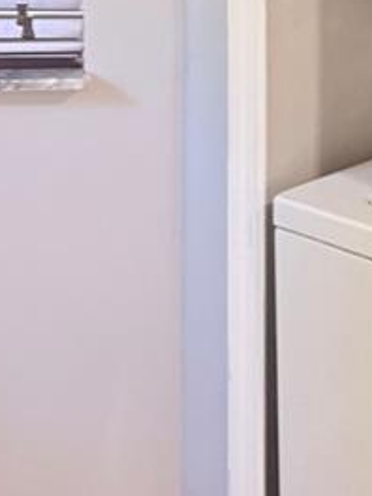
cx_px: 432
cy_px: -86
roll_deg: -1.1
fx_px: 1562
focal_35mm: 109
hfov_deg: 13.3
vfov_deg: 17.3
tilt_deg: -6.6
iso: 640
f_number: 1.78
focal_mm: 6.76
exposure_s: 1/60
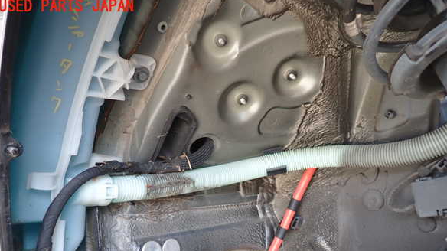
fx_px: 332
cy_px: 169
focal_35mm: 28
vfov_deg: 40.9
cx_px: 224
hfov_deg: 67.9
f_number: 2
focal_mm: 4.5
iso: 100
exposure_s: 1/60
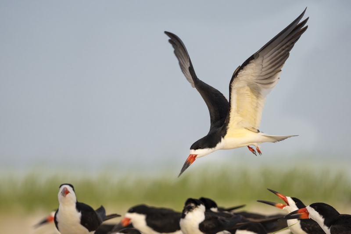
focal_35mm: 581
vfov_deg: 2.4
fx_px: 5663
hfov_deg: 3.5
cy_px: 117
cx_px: 176
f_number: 8
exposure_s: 1/2500
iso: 2000
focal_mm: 581
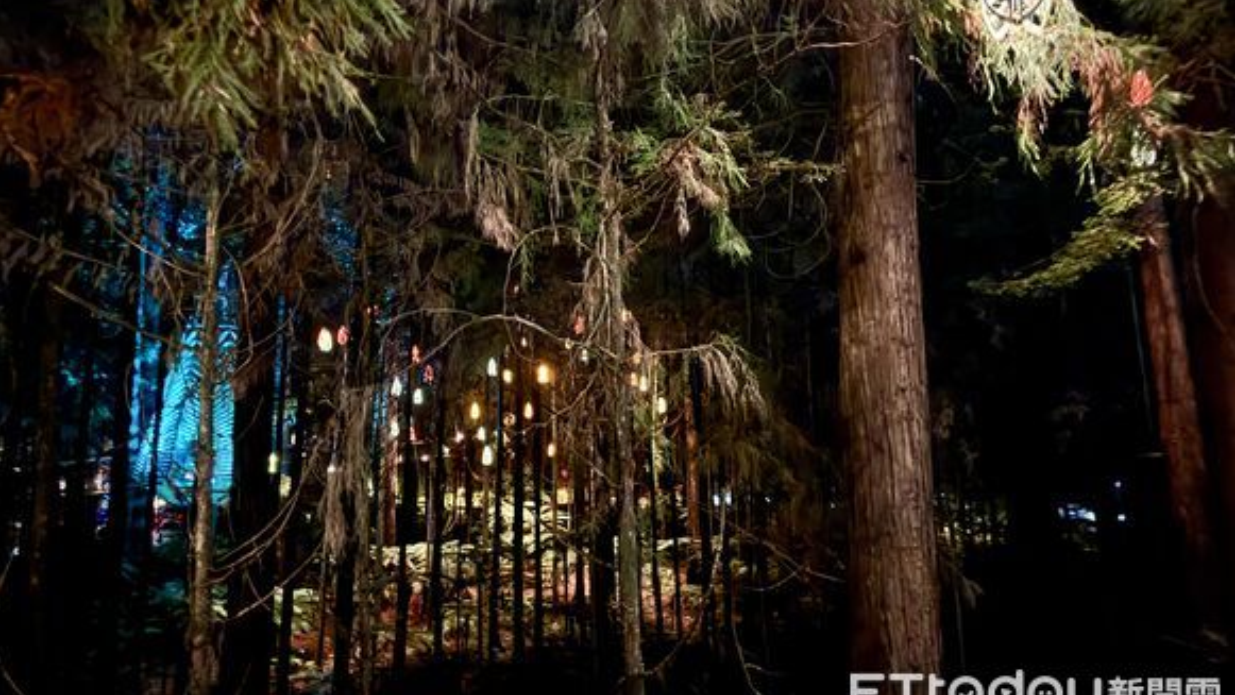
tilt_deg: +9.4
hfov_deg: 69.8
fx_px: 884
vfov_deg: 42.6
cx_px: 599
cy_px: 257
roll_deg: +0.5
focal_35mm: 27
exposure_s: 1
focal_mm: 6.76
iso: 10000
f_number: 1.78
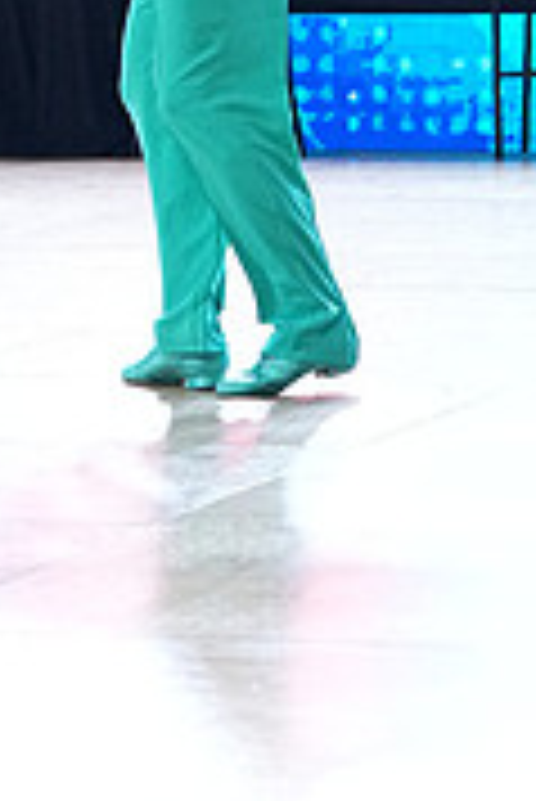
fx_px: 5082
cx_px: 187
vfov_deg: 8.9
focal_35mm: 228
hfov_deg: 6.0
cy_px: -189
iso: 2500
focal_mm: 70
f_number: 4
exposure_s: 1/400
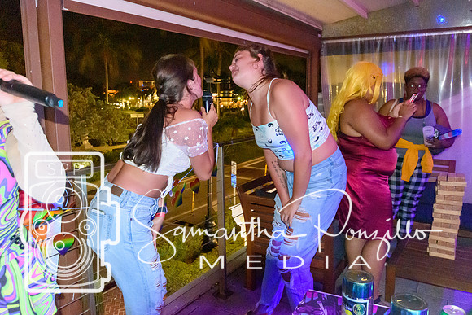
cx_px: 248
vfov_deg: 44.2
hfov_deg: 62.6
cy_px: 150
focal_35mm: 30
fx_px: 388
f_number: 3.5
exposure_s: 1/60
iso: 6400
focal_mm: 18
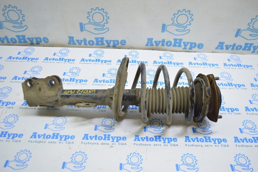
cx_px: 129
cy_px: 86
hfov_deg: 59.5
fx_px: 226
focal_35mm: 32
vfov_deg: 41.6
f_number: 3.8
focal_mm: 21
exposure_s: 1/50
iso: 400
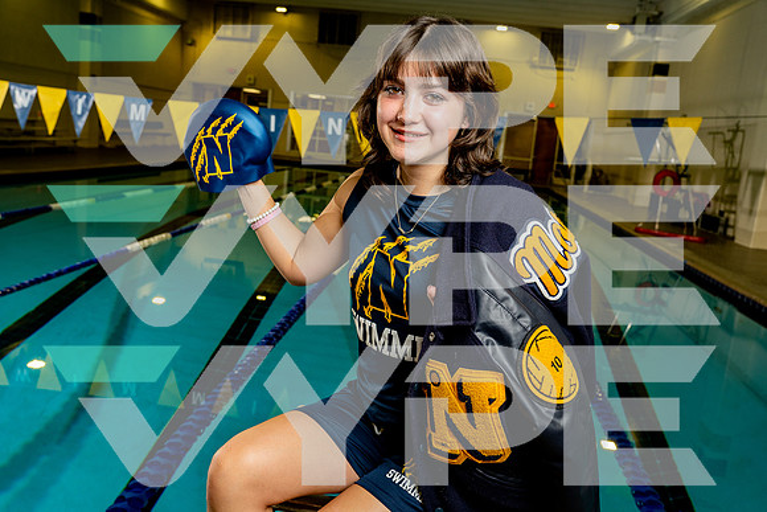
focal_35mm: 32
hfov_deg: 58.7
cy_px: 256
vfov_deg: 41.1
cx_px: 384
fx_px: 682
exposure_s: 1/250
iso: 500
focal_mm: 32
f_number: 5.6
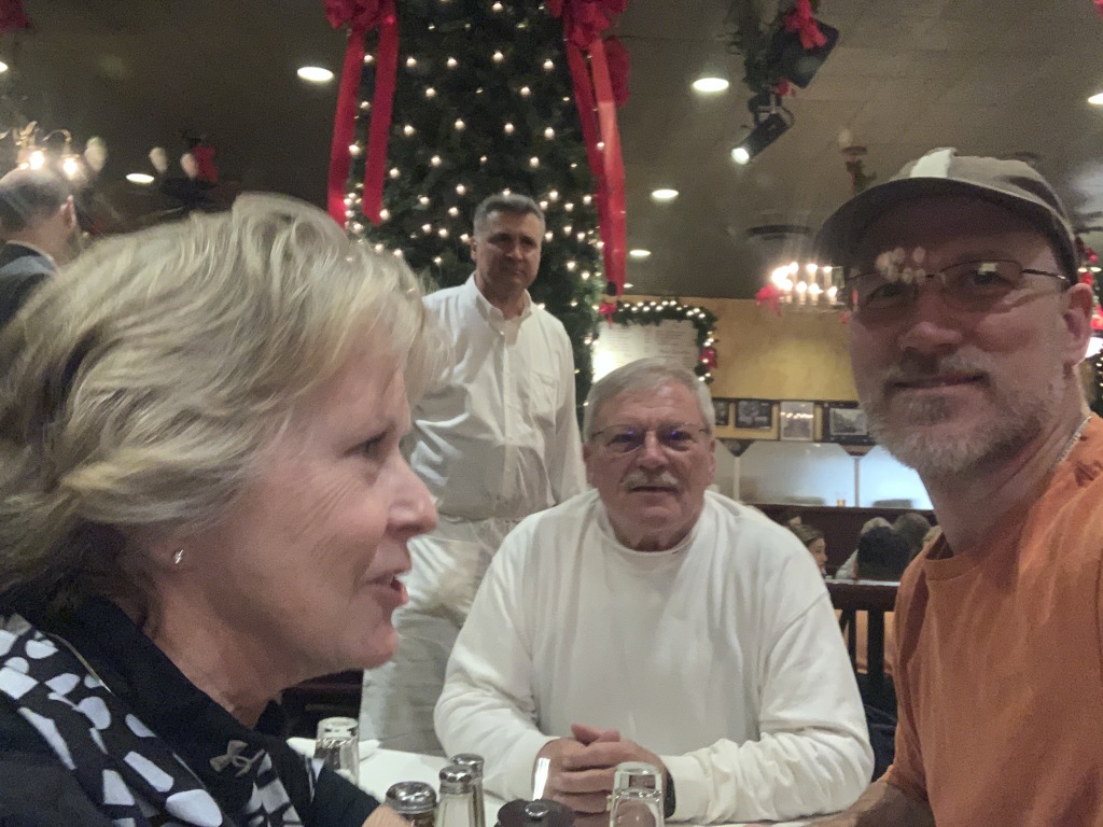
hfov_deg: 56.8
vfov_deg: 44.2
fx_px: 1020
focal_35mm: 32
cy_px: 414
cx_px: 552
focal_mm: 2.87
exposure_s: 1/30
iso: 500
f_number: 2.2
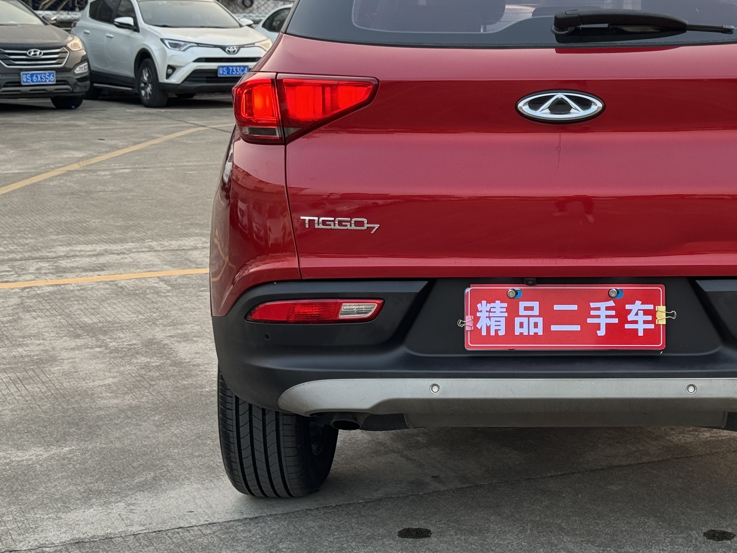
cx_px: 573
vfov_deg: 19.6
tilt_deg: -5.8
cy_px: 169
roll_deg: -1.4
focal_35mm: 75
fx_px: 1597
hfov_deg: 25.6
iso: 50
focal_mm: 6.86
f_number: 1.78
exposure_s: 1/124
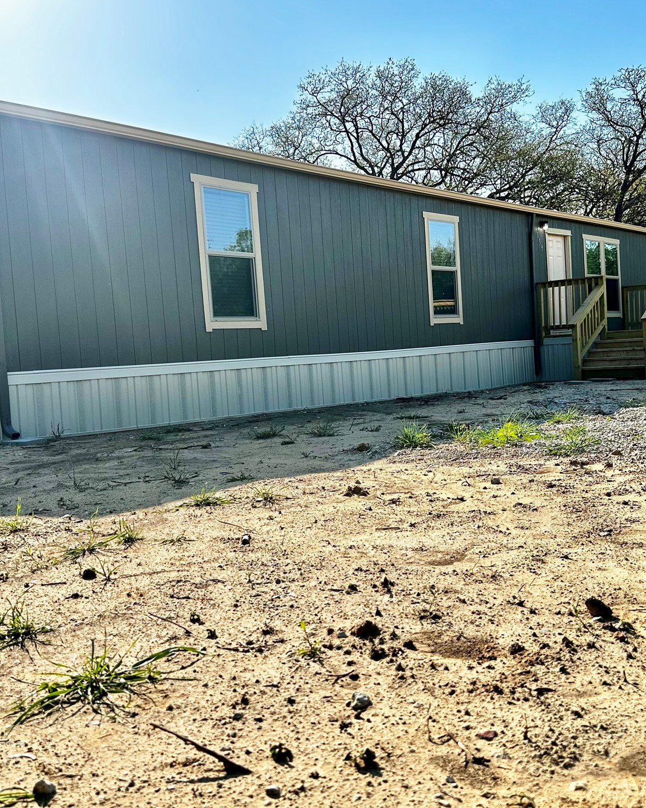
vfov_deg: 55.7
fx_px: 765
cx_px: 328
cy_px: 396
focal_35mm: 32
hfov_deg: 45.8
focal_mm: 6.86
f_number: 1.78
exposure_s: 1/2353
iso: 80
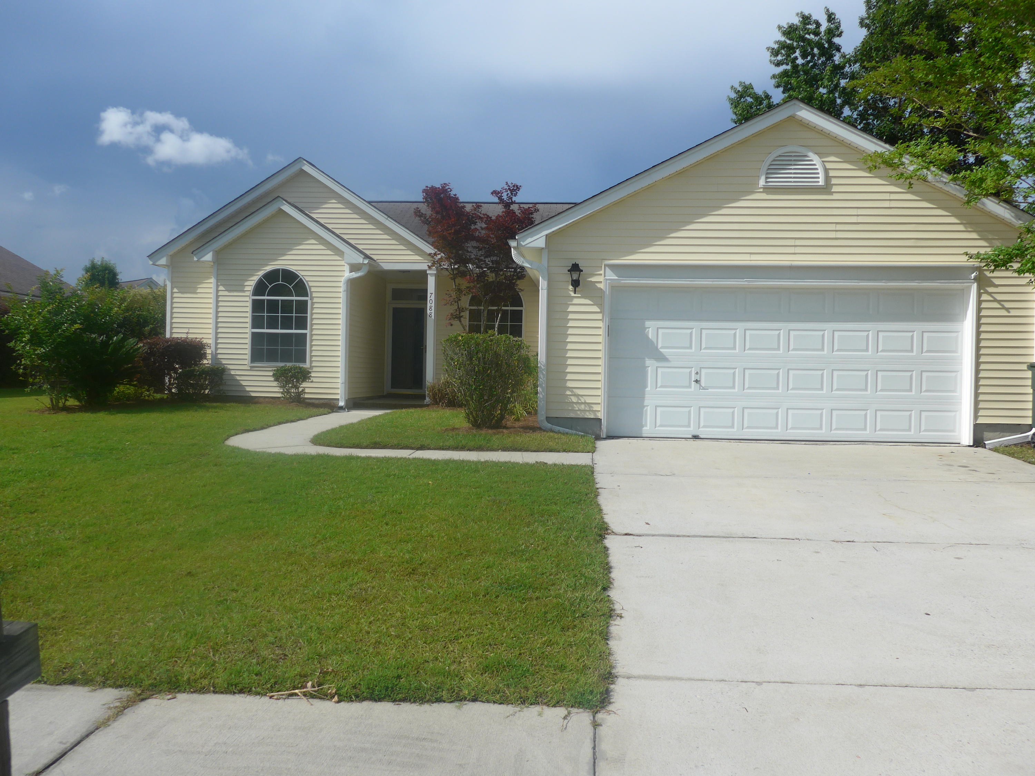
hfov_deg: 61.7
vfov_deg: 48.2
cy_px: 388
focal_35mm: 29
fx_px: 867
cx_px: 518
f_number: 3.2
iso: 80
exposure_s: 1/1600
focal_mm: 6
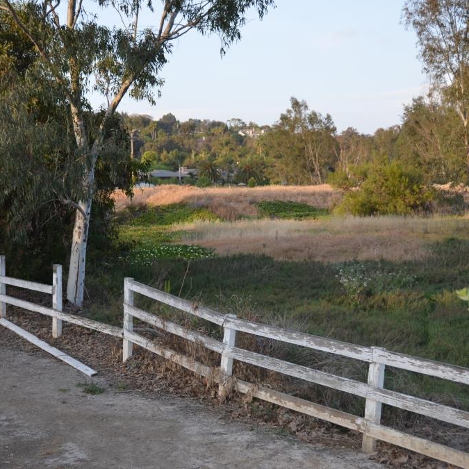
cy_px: 234
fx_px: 828
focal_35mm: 54
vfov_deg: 31.6
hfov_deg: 31.4
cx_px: 163
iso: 140
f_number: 4
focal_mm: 28
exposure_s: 1/250
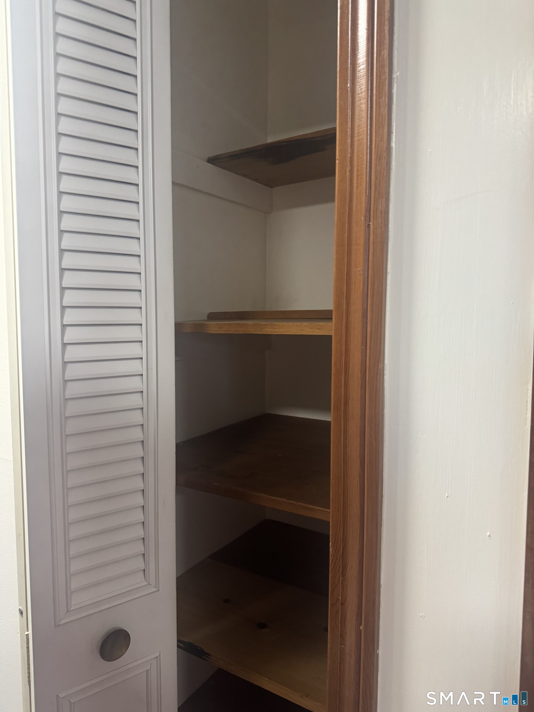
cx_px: 267
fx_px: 494
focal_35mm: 24
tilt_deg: -3.0
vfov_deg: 71.6
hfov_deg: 56.8
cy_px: 356
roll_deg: +0.5
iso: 320
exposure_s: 1/60
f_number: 1.78
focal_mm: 6.76
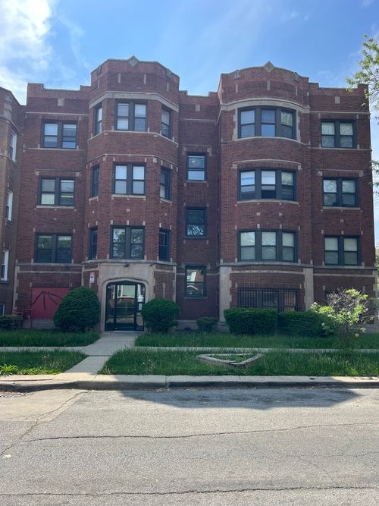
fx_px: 380
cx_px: 190
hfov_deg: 53.0
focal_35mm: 26
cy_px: 253
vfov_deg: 67.3
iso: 50
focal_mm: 5.7
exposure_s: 1/2083
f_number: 1.5
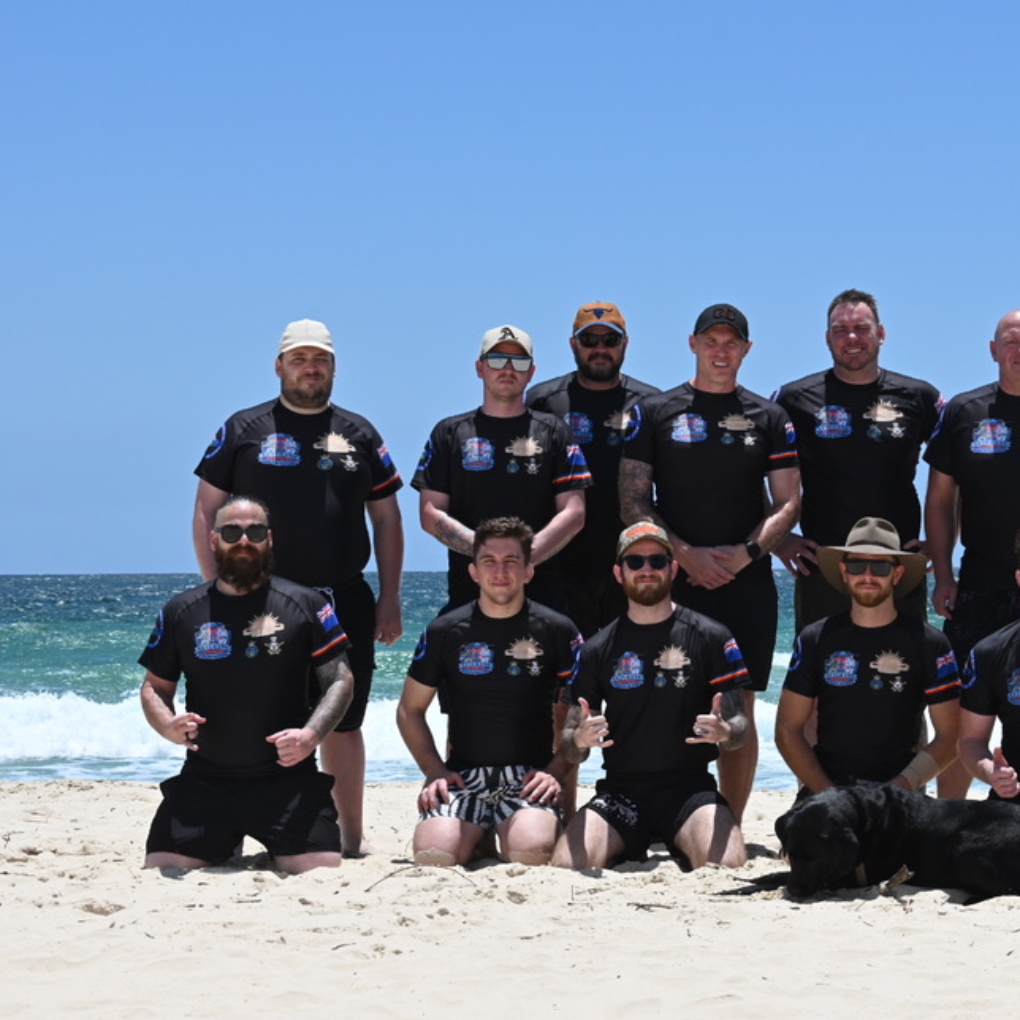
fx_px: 4300
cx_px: 852
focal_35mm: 129
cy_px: 451
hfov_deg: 13.4
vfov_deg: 13.5
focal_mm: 60
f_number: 8
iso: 100
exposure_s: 1/500
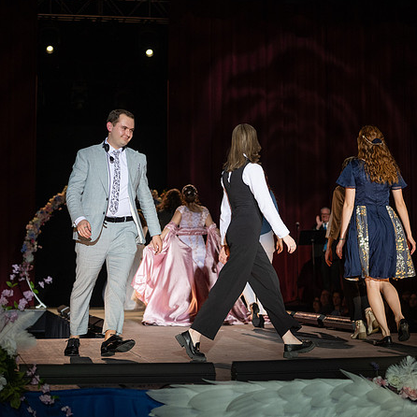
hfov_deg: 19.3
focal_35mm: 90
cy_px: 208
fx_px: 1227
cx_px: 243
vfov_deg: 19.3
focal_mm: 70
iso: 500
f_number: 2.8
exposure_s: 1/1000
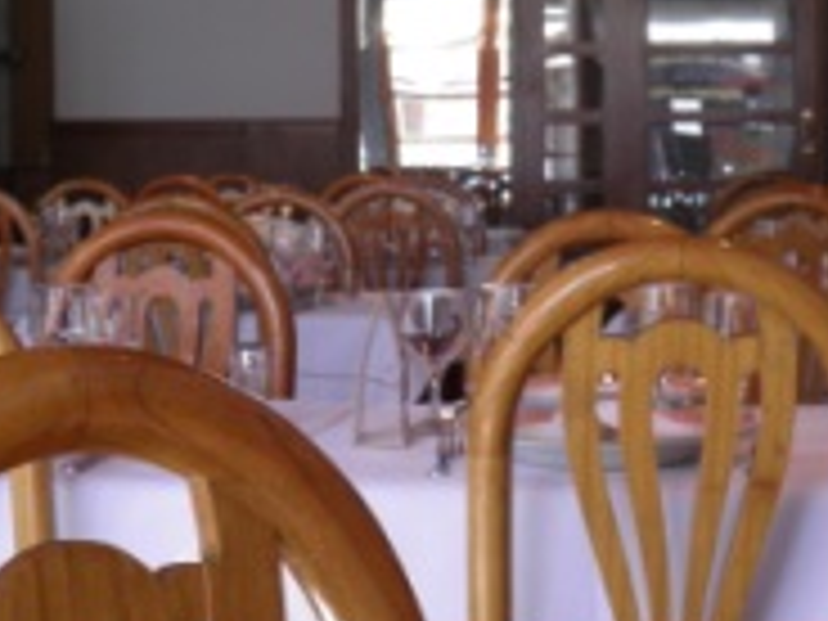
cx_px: 432
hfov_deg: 20.6
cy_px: 356
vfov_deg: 15.6
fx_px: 2272
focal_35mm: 95
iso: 64
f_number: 3.2
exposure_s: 1/40
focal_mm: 7.1
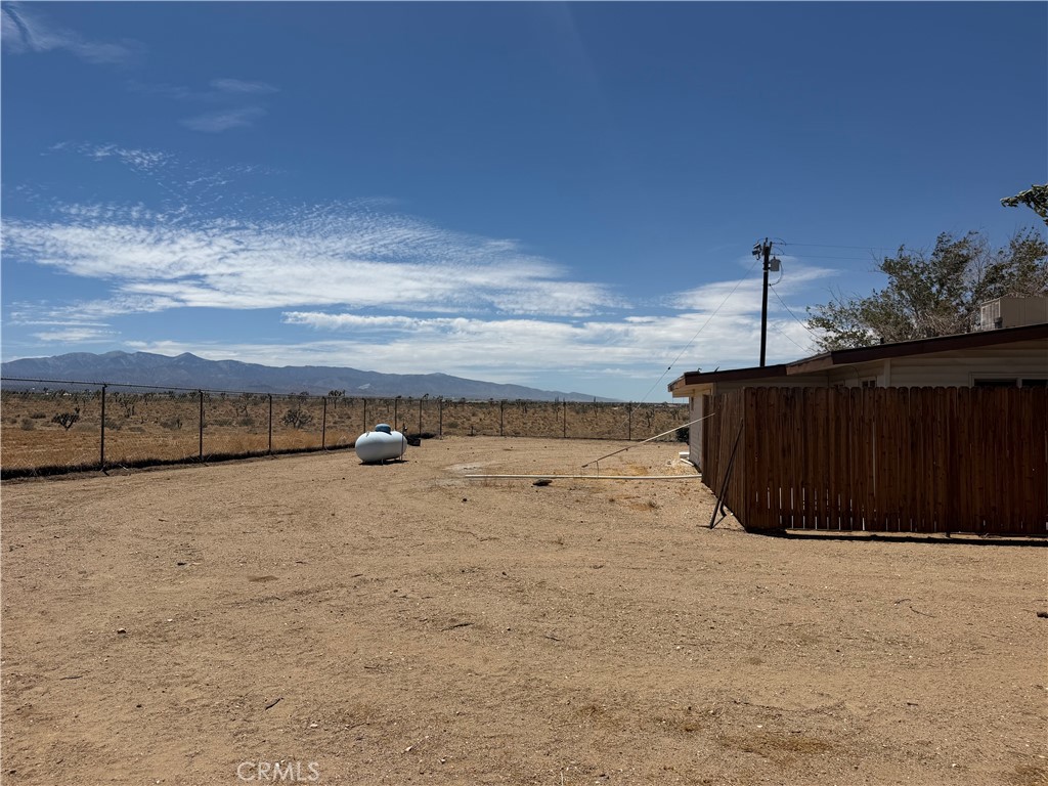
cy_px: 393
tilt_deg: +2.2
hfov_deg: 71.6
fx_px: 727
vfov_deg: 56.8
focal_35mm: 24
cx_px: 524
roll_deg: -0.2
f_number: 1.78
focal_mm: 6.76
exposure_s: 1/10309
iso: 80
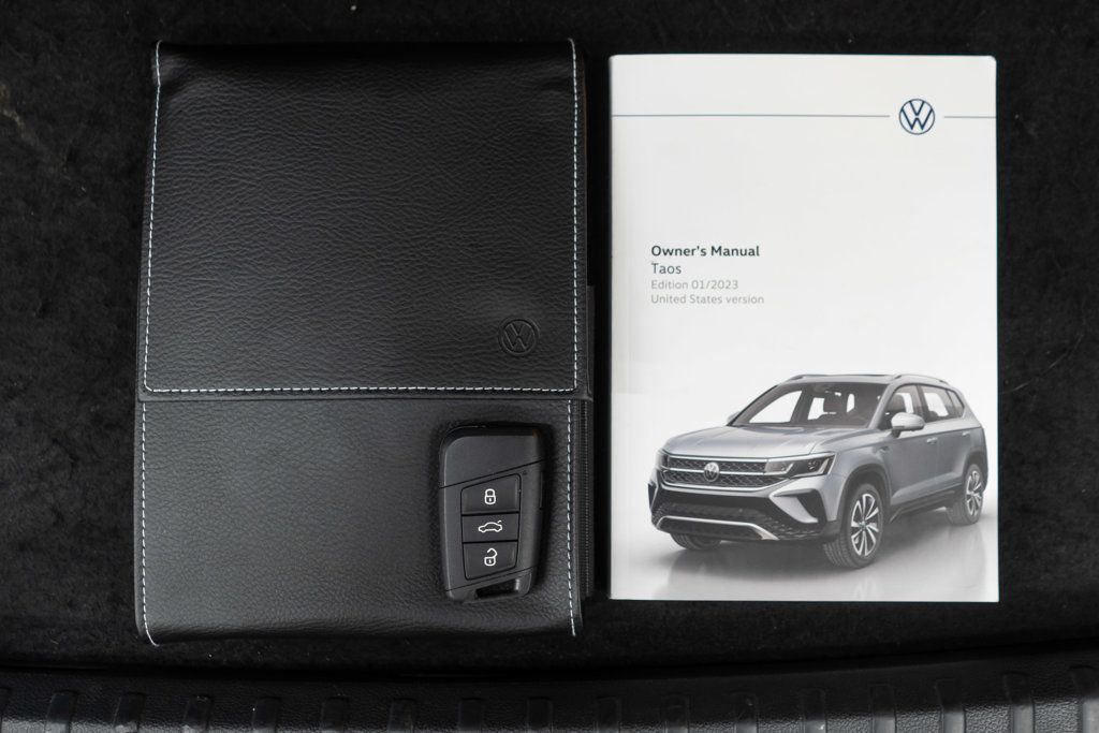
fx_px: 1282
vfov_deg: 31.9
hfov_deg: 46.4
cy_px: 366
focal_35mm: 42
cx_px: 550
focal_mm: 28
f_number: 3.2
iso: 500
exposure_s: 1/50
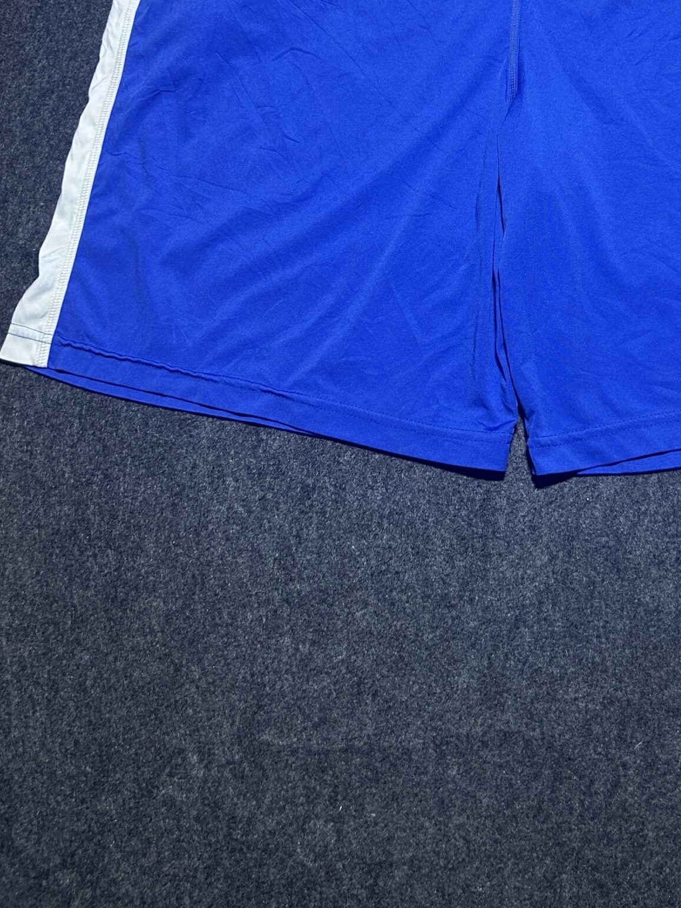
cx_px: 517
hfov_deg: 32.9
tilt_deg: -54.7
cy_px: 223
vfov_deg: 42.5
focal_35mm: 43
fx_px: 1128
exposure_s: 1/100
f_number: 1.5
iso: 125
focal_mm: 5.7
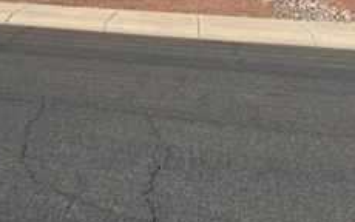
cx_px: 15
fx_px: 581
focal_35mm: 60
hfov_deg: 31.8
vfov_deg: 20.0
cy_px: -59
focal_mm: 5.1
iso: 50
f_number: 1.6
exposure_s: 1/3623
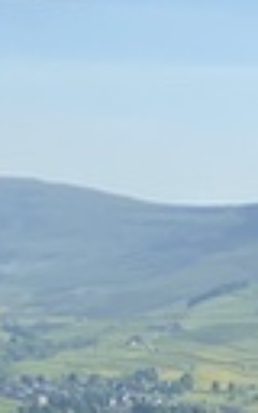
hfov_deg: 8.1
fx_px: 1811
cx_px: 187
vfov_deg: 12.0
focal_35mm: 161
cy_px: 747
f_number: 1.8
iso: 32
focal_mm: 4.25
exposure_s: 1/2817
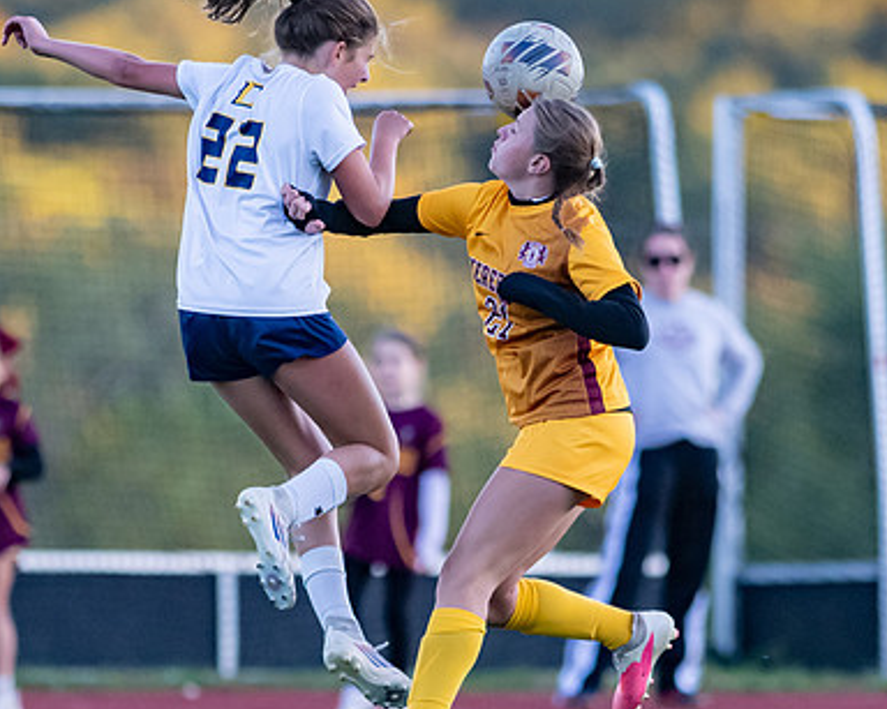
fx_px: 22702
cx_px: 505
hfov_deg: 2.2
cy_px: 392
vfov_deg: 1.8
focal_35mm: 865
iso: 1800
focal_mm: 300
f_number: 2.8
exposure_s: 1/1600
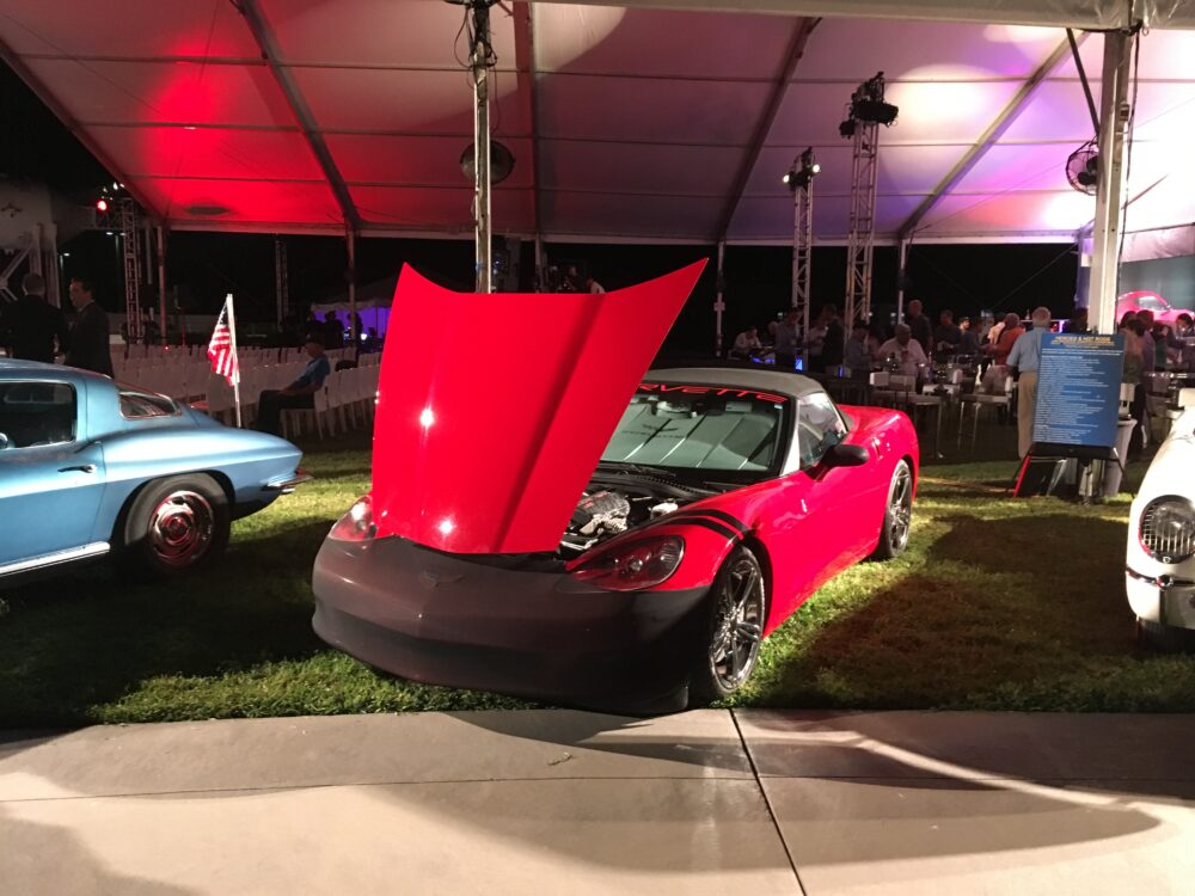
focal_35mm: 29
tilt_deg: -8.3
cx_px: 598
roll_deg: -0.2
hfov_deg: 61.7
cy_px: 448
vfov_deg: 48.2
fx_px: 1001
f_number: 2.2
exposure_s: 1/15
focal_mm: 4.15
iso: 200
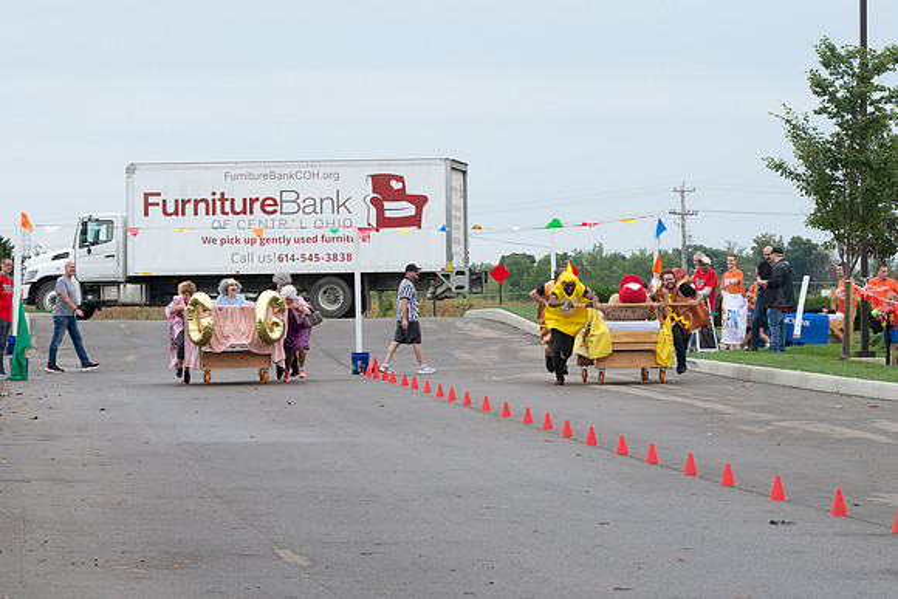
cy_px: 299
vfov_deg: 7.4
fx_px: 4626
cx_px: 582
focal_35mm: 185
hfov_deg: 11.1
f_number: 10
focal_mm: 110
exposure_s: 1/250
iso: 640
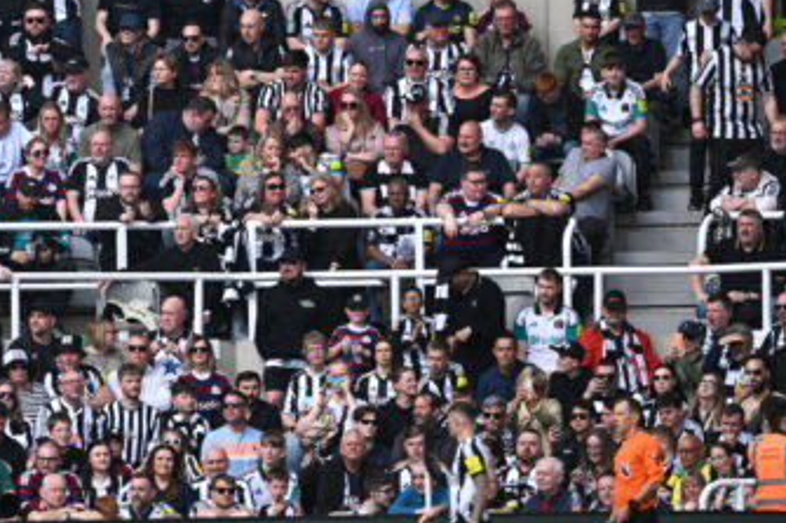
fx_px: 19530
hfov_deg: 2.3
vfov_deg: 1.5
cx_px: 101
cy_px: 106
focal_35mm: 895
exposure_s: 1/3298
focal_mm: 400
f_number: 2.8
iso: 360
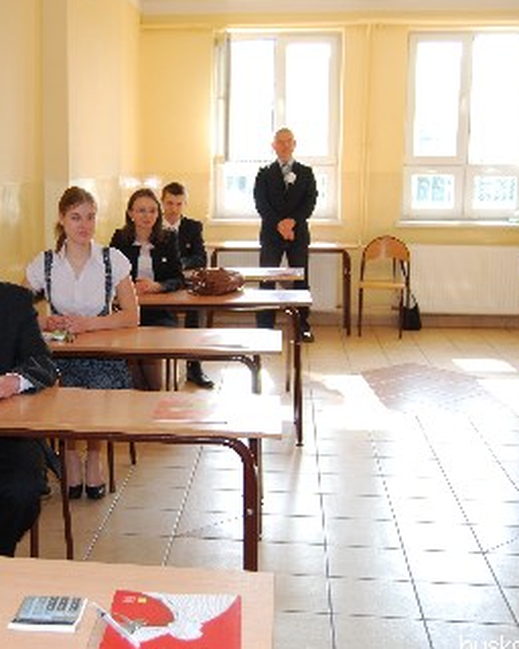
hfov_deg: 29.3
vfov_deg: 36.8
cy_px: 332
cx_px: 116
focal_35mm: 51
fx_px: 974
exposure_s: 1/60
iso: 200
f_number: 3.8
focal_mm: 23
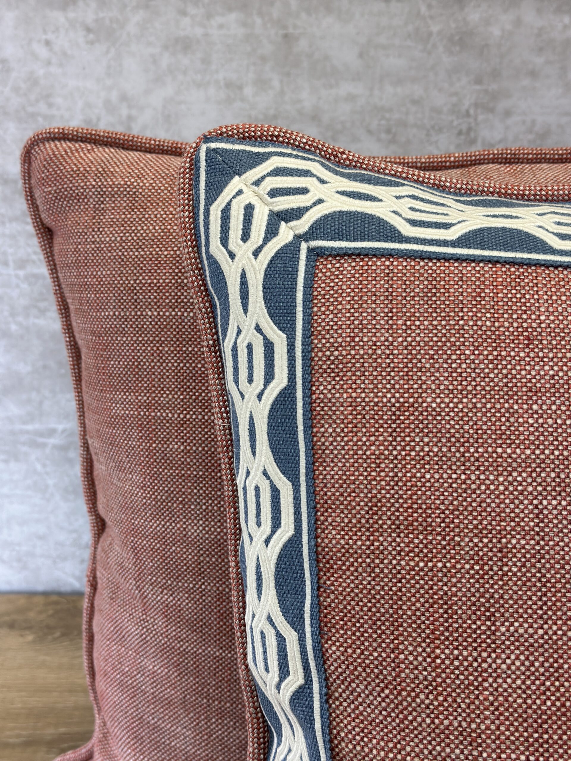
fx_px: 1056
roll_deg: -0.6
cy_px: 380
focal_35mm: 48
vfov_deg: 39.7
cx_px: 286
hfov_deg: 30.3
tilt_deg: -18.4
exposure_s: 1/222
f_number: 1.78
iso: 80
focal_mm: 6.86
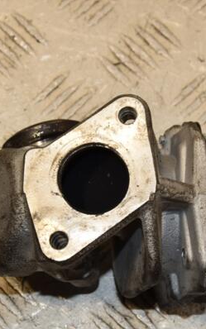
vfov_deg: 14.6
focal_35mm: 143
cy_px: 164
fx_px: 1284
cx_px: 165
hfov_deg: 9.2
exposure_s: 1/200
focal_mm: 62
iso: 800
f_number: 11
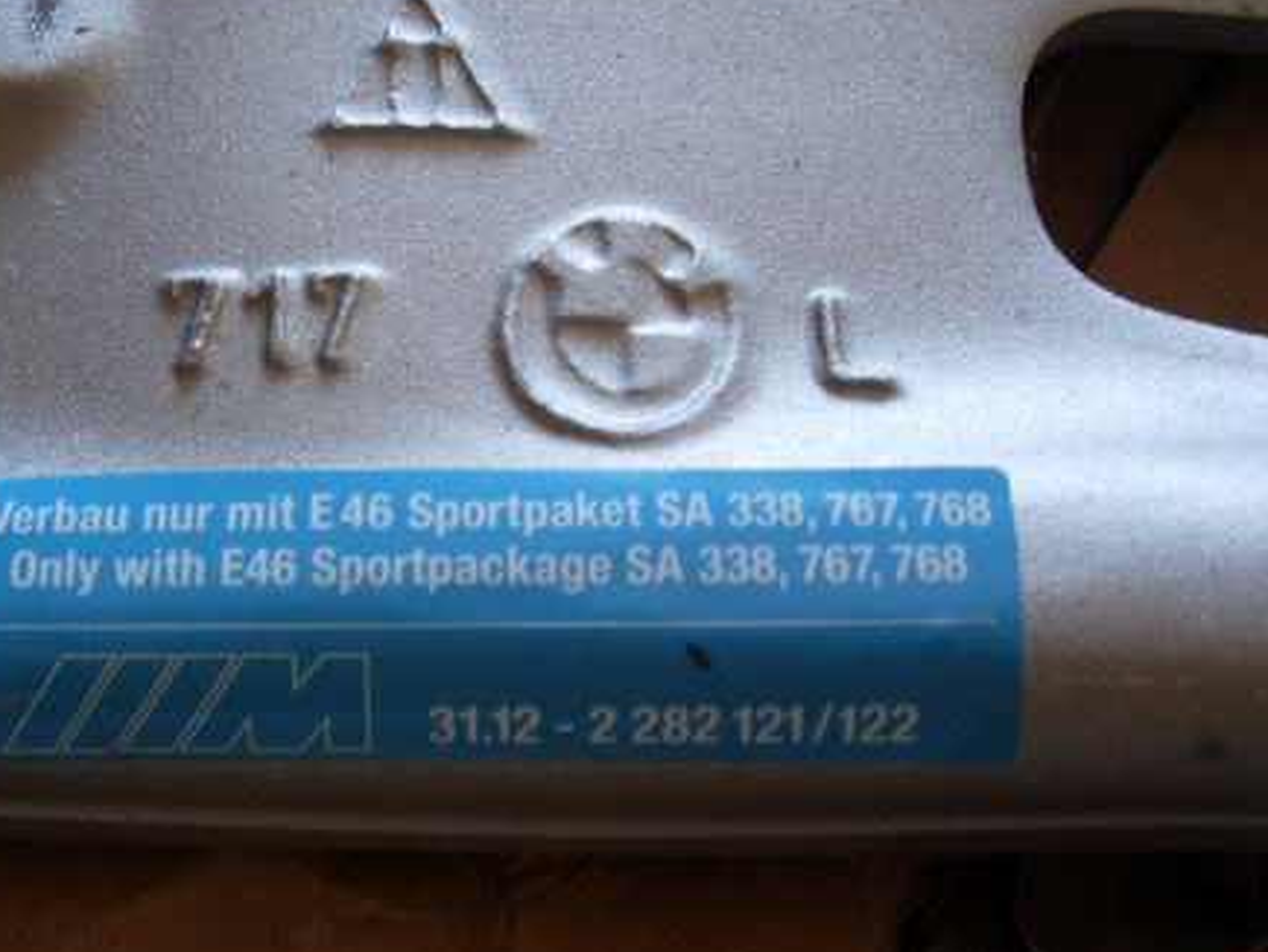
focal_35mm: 56
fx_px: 2052
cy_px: 479
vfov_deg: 26.1
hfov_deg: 33.9
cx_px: 383
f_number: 2.8
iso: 79
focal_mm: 7.8
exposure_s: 1/34.8
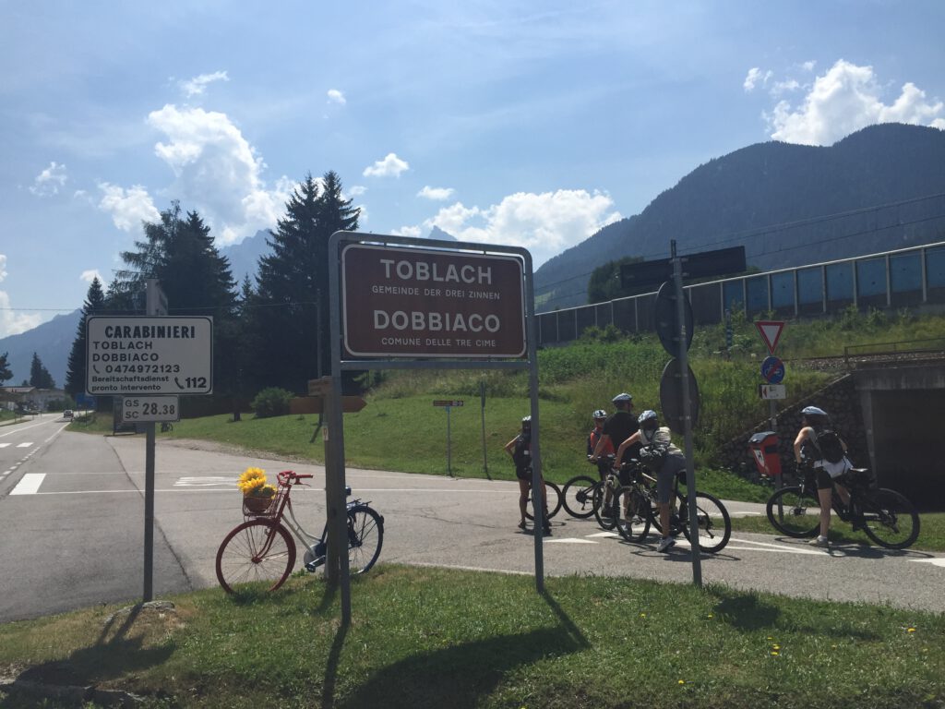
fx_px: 792
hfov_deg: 61.7
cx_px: 472
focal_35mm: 29
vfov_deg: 48.2
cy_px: 354
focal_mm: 4.15
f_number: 2.2
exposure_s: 1/4405
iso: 32
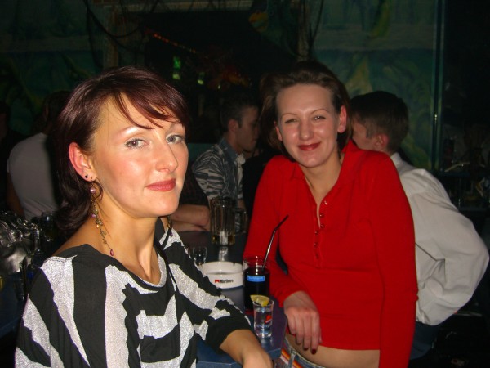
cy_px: 184
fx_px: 538
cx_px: 245
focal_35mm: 38
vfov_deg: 37.7
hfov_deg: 49.0
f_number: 2.8
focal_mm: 7.9
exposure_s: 1/60
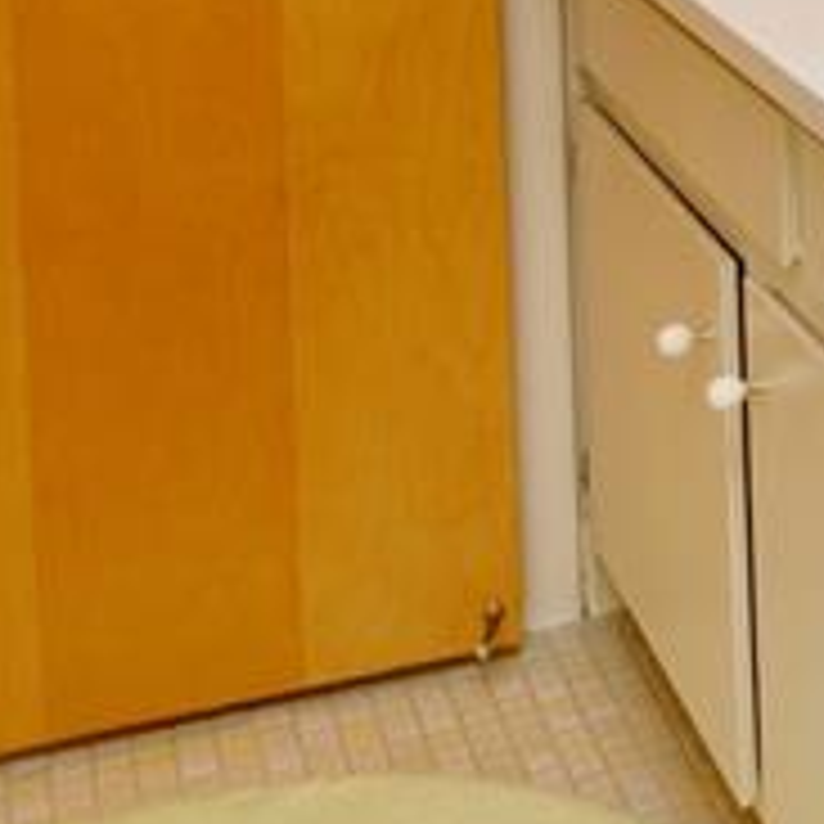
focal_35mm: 81
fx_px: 2181
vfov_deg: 19.1
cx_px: 1616
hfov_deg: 16.6
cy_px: -358
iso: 125
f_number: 8
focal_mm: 17
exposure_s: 1/60
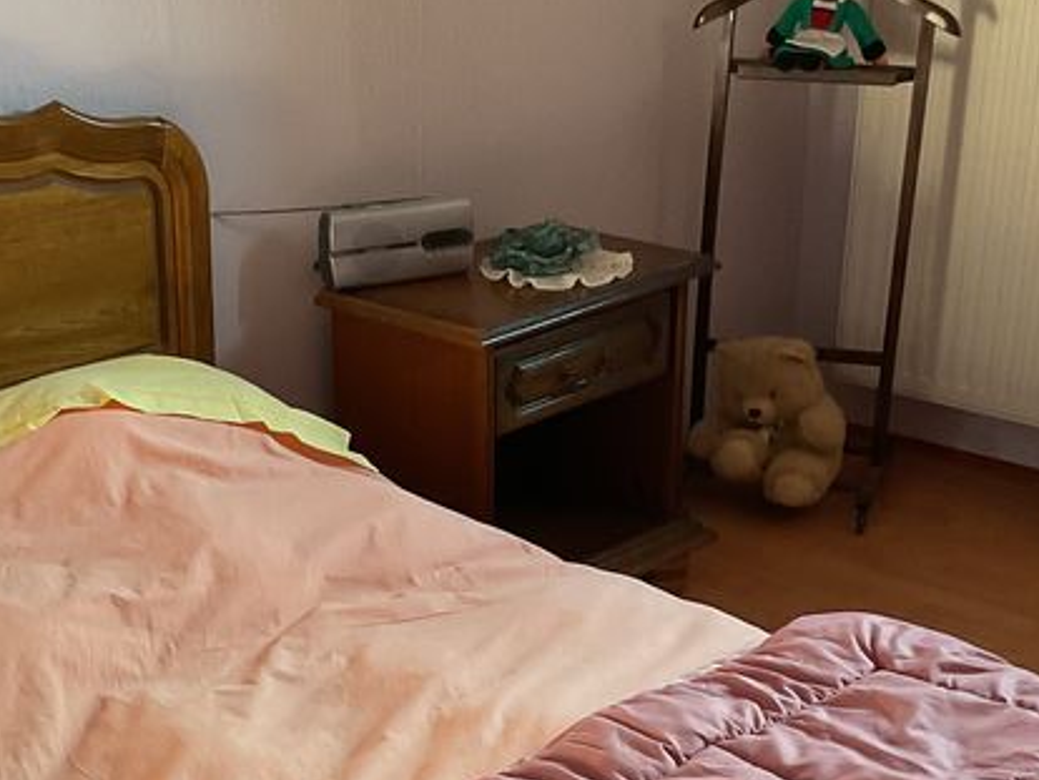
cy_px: 645
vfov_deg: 20.7
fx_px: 2102
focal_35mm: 70
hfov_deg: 27.5
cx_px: 311
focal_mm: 3
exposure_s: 1/60
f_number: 1.8
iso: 100
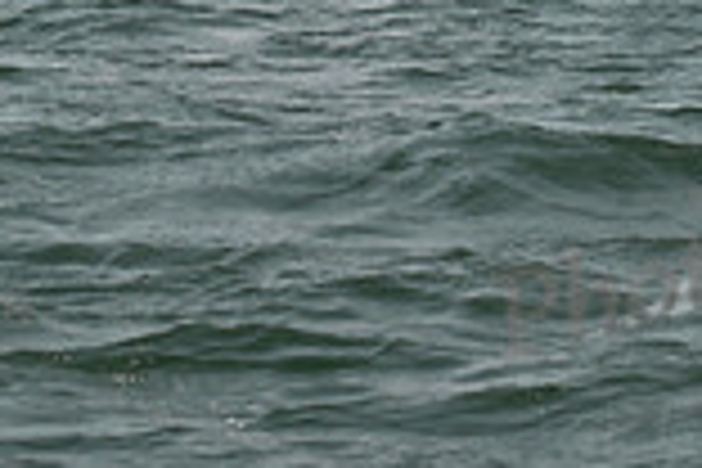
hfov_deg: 7.9
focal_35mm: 260
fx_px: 5070
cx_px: 266
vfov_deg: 5.2
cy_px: -385
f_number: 7.1
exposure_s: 1/640
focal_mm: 70
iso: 250
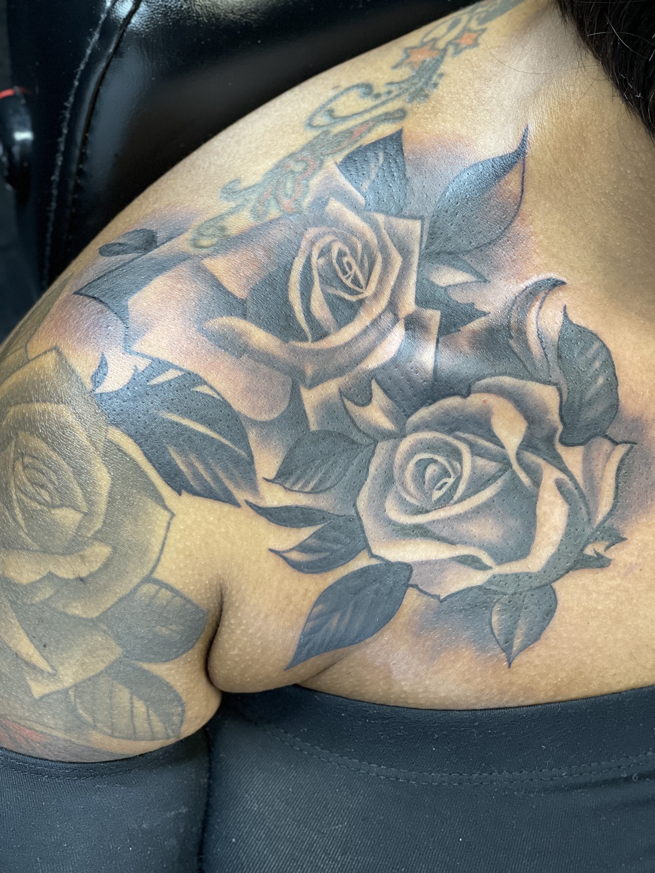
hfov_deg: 22.9
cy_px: 436
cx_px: 328
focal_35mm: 64
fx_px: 1615
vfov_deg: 30.3
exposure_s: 1/40
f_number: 2.2
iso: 125
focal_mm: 7.5
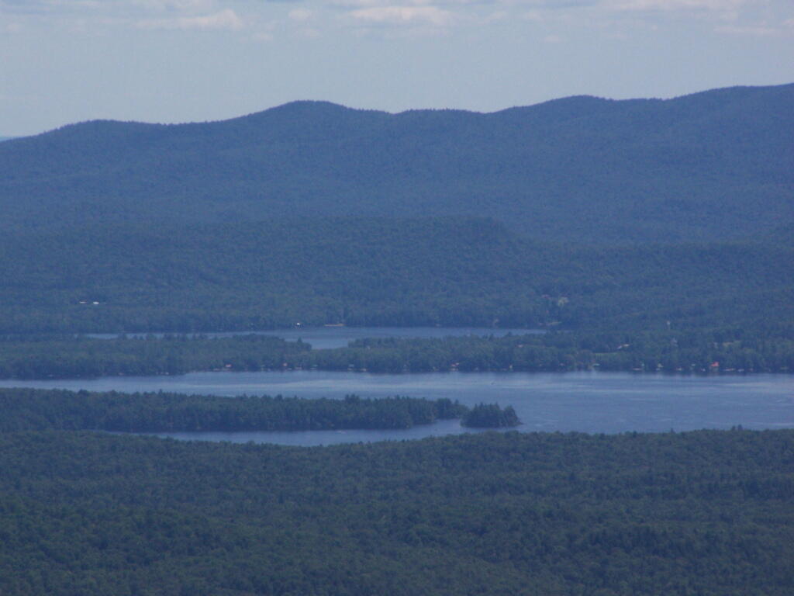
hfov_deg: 5.2
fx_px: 8716
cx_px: 397
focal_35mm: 380
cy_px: 298
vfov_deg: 3.9
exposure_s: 1/1000
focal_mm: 63
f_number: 7.1
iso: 200
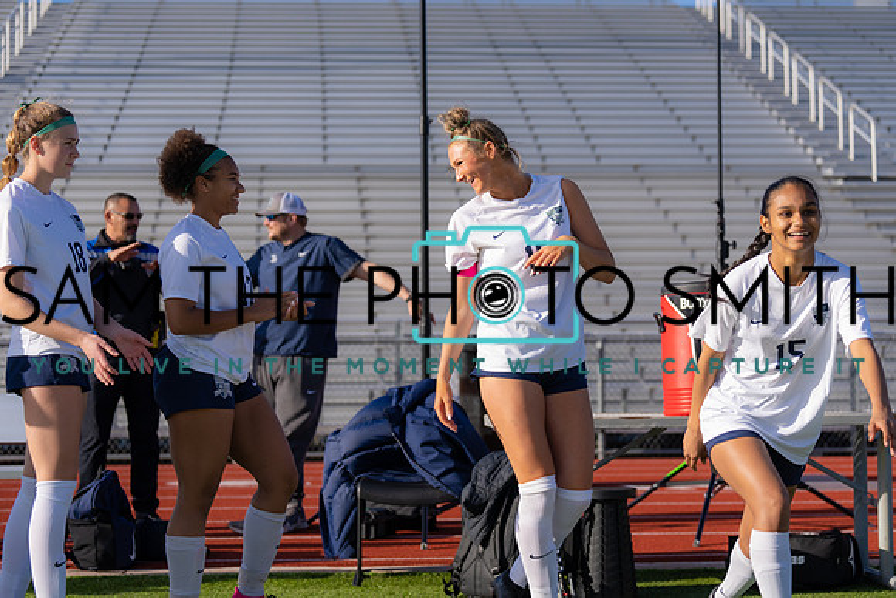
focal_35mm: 75
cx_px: 448
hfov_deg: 26.8
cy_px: 299
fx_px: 1879
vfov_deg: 18.1
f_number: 2.8
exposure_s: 1/3200
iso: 200
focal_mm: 70
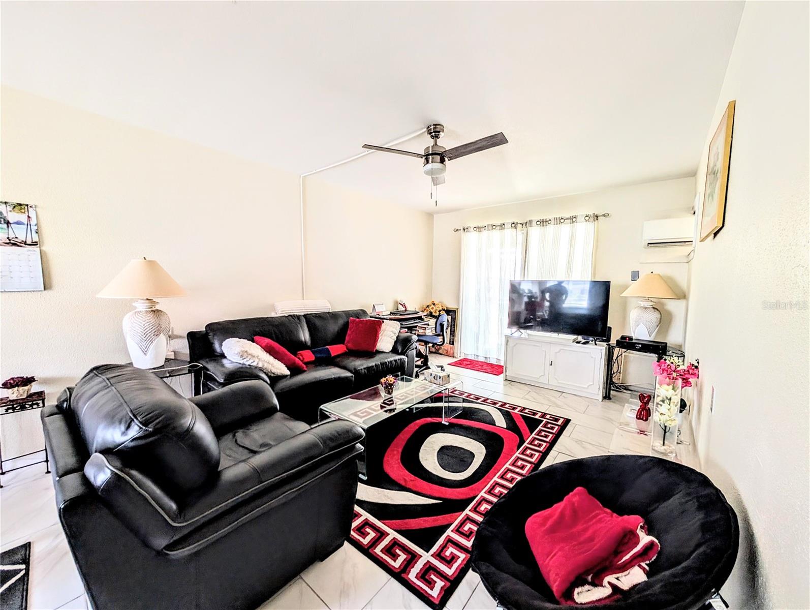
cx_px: 405
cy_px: 305
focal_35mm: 12
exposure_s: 1/31.8
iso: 55
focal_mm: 2.02
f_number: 1.7
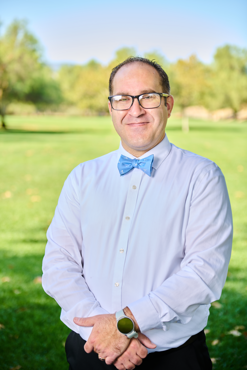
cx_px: 124
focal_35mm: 70
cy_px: 185
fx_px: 720
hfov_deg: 19.5
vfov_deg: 28.8
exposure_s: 1/200
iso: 100
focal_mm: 70
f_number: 3.2
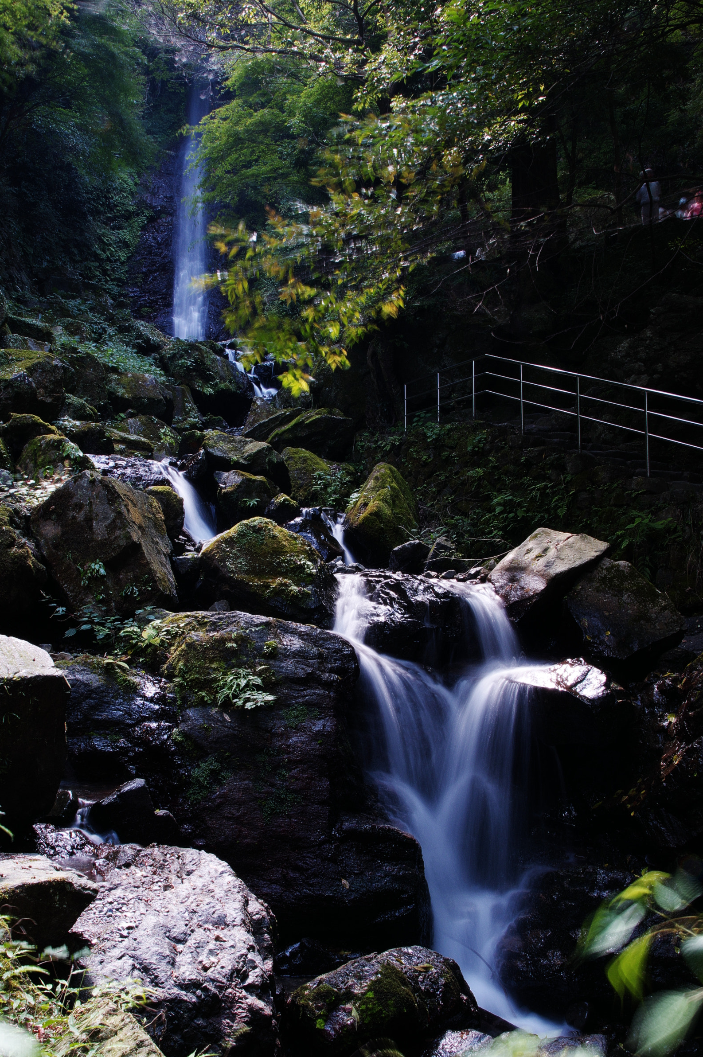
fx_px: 910
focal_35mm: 31
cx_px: 285
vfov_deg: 60.3
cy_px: 560
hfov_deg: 42.1
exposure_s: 1.3
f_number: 22
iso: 100
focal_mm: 16
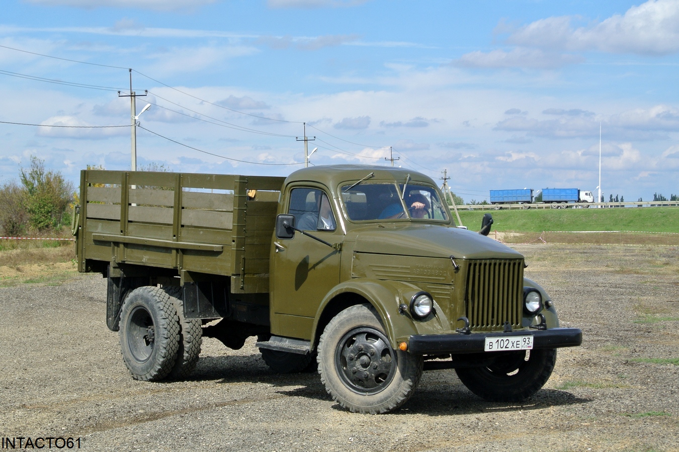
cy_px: 226
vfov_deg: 16.8
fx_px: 1527
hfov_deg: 25.1
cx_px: 340
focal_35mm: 81
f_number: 5.6
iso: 100
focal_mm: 30
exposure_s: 1/500
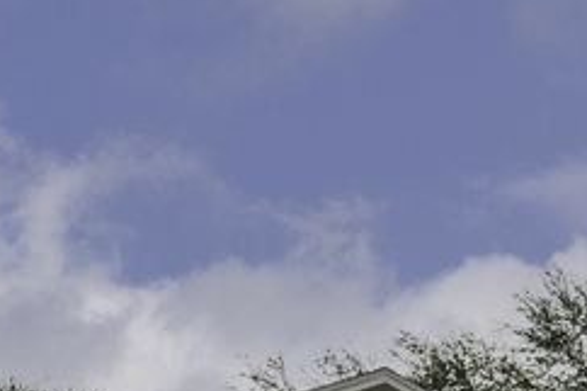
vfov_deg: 10.5
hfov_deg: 16.1
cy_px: 510
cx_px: 183
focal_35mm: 127
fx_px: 2069
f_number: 4.5
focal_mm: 41
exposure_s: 1/80
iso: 80
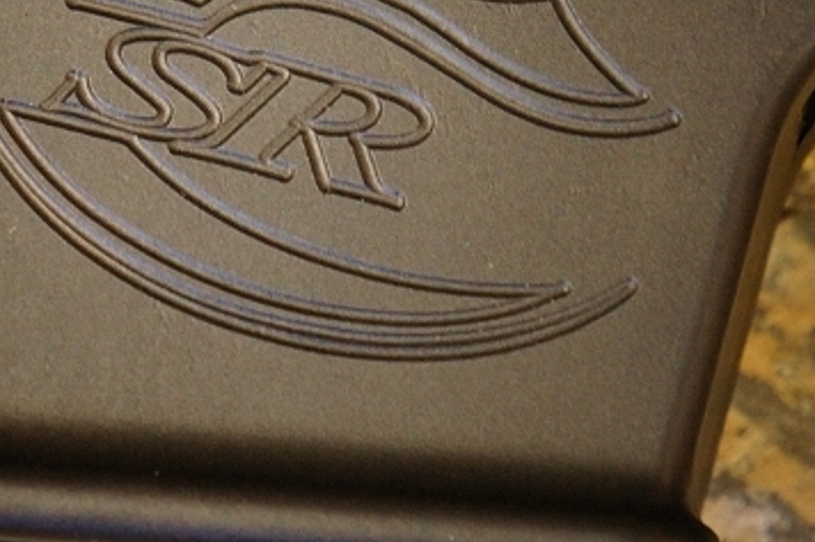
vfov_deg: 1.9
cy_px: 62
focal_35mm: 707
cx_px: 256
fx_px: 15998
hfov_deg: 2.9
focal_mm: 210
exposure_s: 1/13
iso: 1600
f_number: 6.3
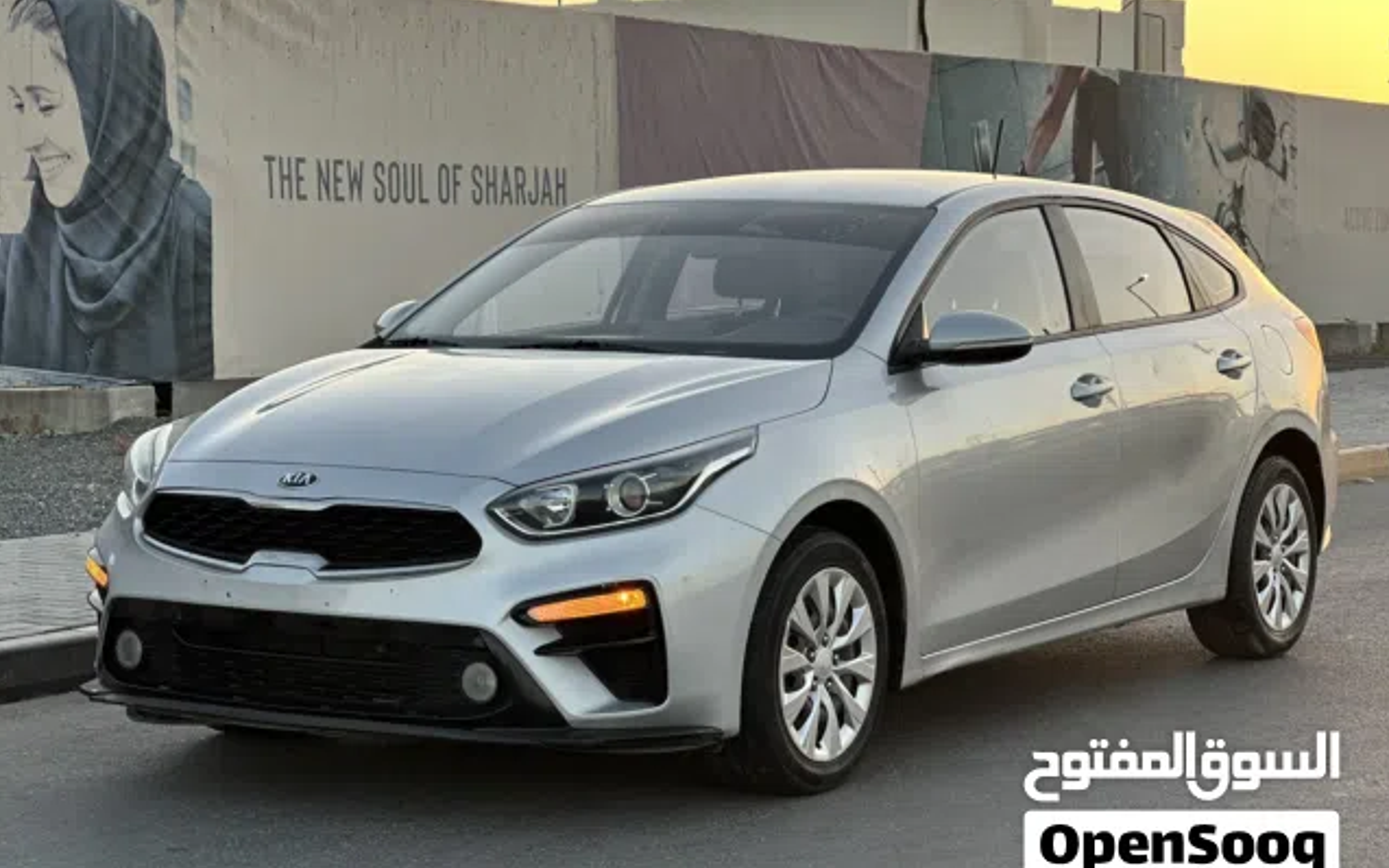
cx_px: 696
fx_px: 3104
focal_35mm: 82
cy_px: 417
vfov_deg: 15.9
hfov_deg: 25.2
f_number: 2.8
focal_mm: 9
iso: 80
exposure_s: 1/121
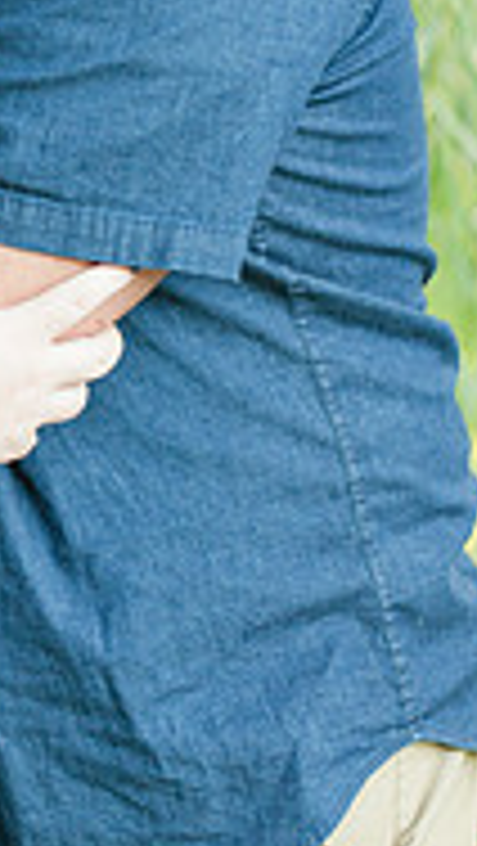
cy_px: 140
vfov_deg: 17.0
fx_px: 2806
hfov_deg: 9.5
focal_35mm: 125
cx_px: -187
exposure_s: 1/500
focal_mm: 50
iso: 640
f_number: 1.8
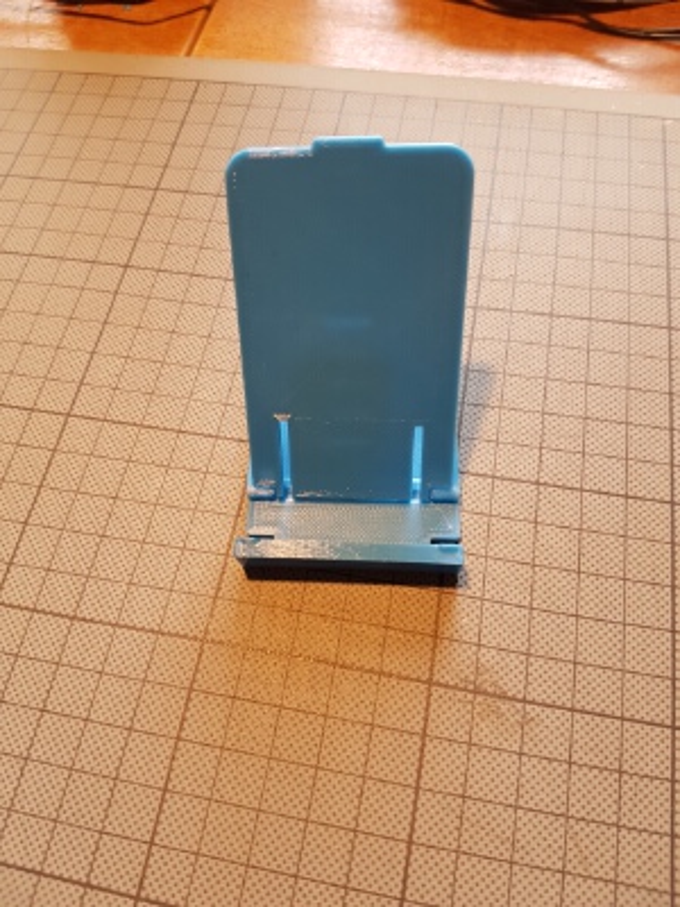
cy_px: 454
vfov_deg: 67.3
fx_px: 681
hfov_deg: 53.1
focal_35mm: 26
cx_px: 340
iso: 200
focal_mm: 4.2
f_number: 1.7
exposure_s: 1/100
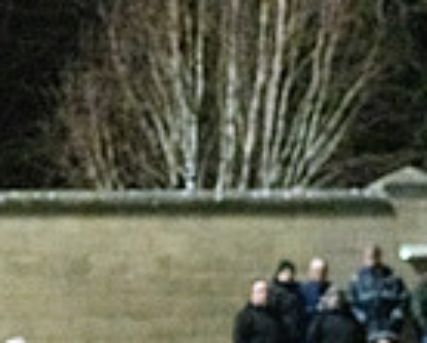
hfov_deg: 3.6
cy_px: 205
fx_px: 6801
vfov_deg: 2.9
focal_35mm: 537
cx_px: 3
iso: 12800
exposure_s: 1/1000
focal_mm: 135
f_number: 4
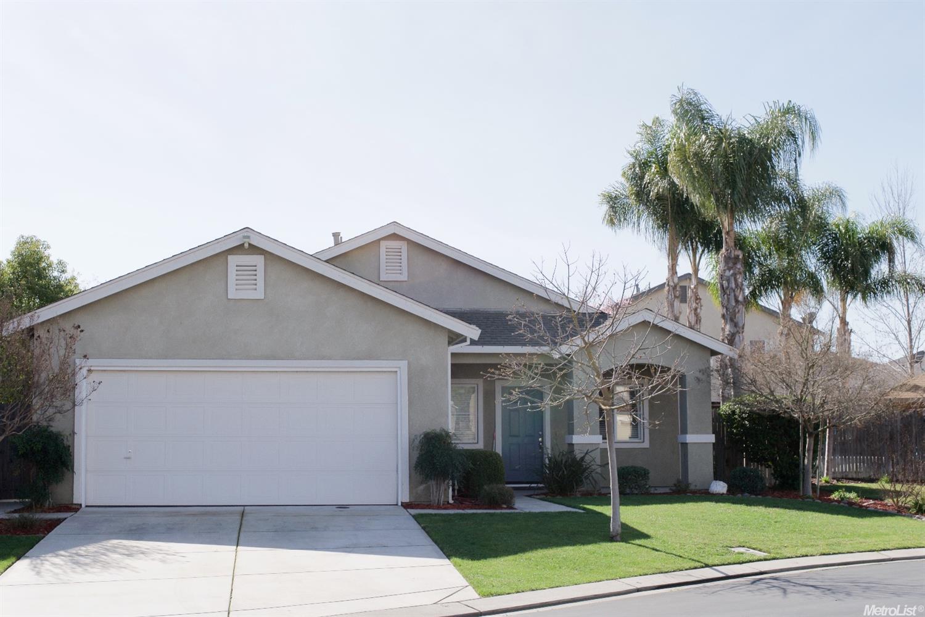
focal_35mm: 52
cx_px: 462
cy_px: 308
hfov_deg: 37.9
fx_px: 1349
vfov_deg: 25.8
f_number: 11
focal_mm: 35
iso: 100
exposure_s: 1/200
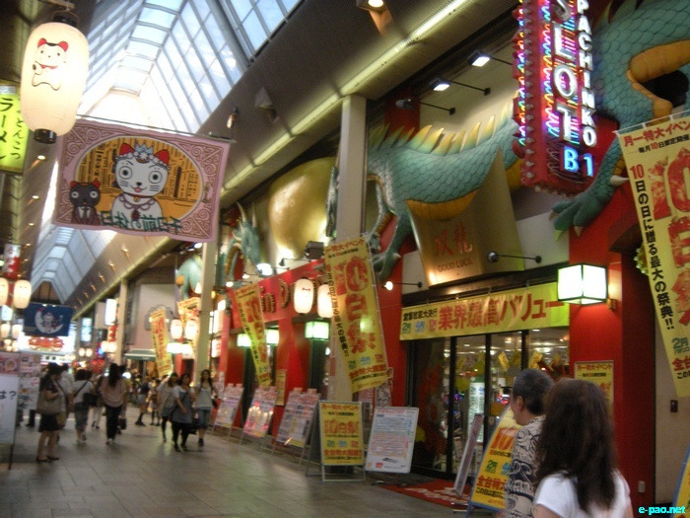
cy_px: 259
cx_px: 345
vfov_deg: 40.7
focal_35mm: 35
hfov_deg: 52.6
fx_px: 698
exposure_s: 1/62.6
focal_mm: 5.9
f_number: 3.8
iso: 213
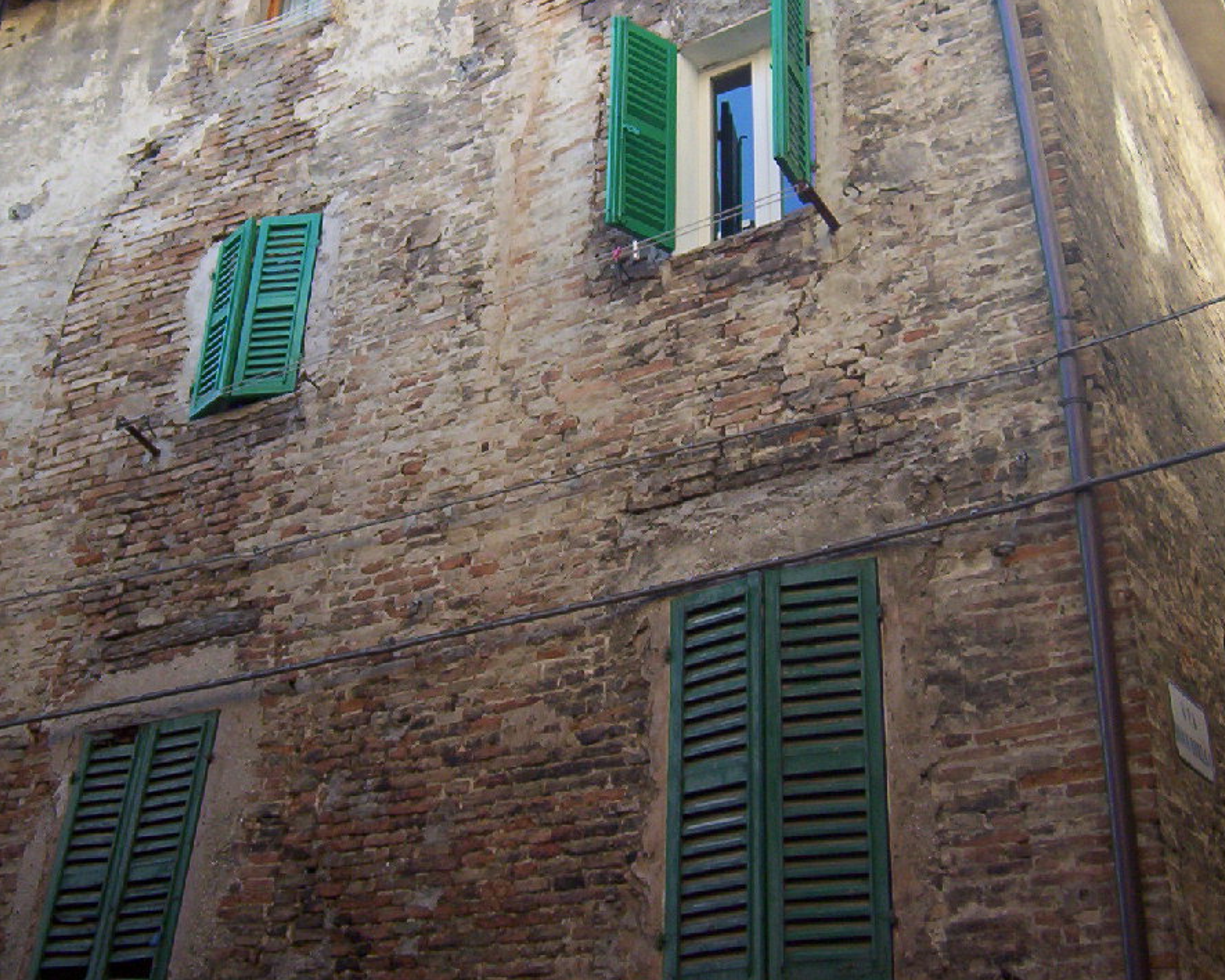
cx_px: 613
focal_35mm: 47
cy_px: 361
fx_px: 1704
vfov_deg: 31.9
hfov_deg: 39.5
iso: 100
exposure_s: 1/257
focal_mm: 5.54
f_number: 2.76
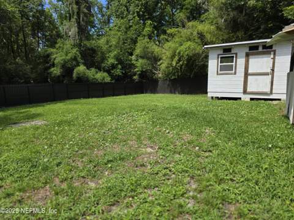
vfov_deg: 58.8
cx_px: 147
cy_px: 110
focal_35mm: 23
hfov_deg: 74.0
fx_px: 195
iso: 12
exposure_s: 1/599
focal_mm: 6.3
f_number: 1.7
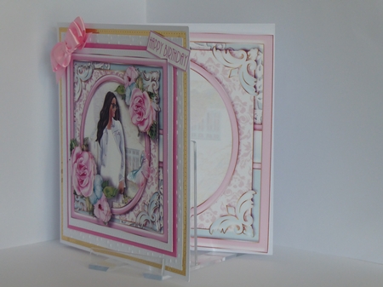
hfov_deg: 16.8
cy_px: 144
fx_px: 1294
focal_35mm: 117
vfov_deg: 12.7
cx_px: 192
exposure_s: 1/40
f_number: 5.1
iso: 400
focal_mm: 19
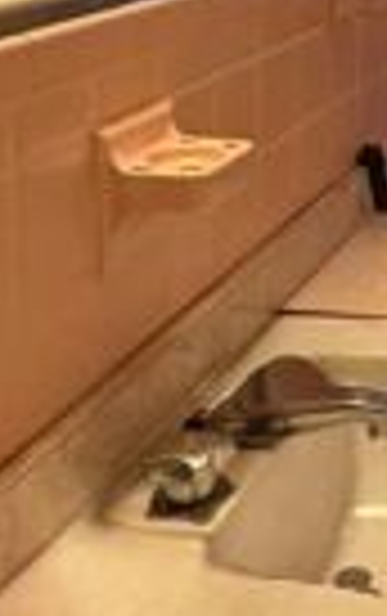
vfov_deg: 26.6
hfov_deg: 16.4
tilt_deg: -7.1
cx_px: 596
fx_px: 1211
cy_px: -40
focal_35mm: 72
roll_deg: -2.1
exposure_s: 1/48
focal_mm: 2.22
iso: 500
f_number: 2.2
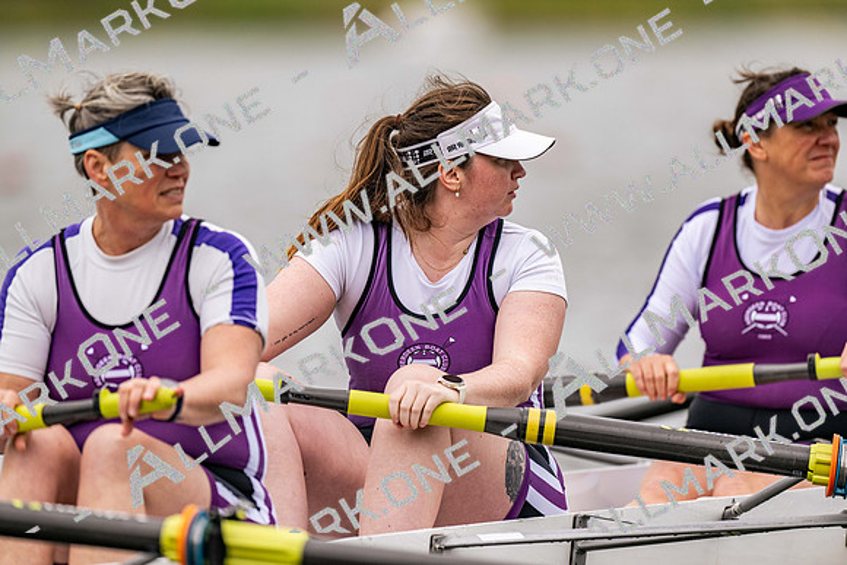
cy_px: 282
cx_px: 424
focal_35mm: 600
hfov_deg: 3.4
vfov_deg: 2.3
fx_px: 14119
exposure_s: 1/2500
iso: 360
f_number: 4
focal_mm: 600
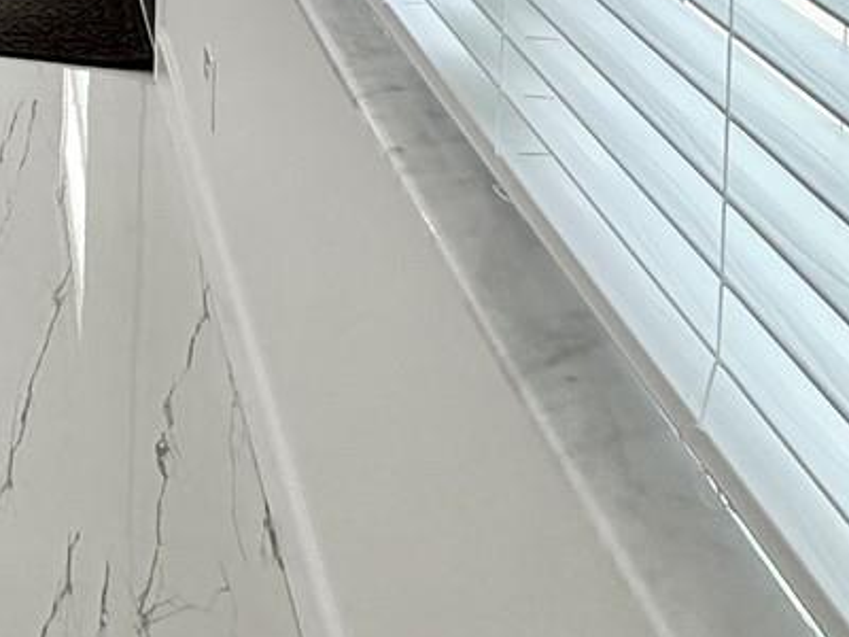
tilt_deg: -2.6
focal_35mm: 56
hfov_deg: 27.0
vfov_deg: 19.7
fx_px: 1373
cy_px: -493
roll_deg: -0.9
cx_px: -340
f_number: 2.2
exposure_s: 1/121
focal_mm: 2.22
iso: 50
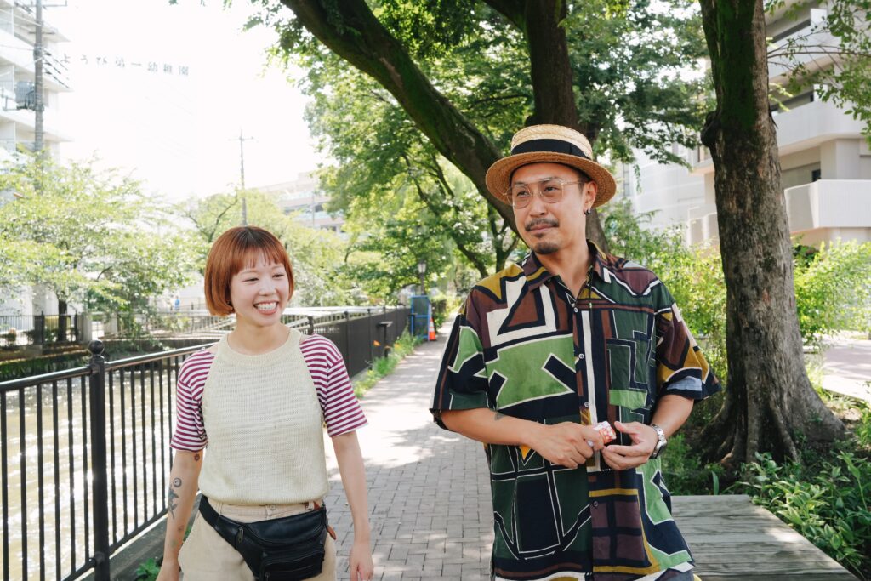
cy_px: 290
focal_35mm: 36
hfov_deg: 53.1
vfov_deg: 36.9
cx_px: 436
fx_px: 871
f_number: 8
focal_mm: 36
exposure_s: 1/640
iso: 1600
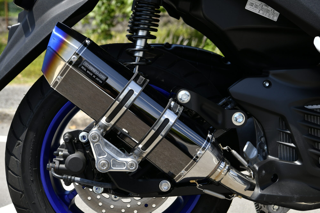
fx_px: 622
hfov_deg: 28.8
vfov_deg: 19.5
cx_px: 160
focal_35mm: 70
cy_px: 106
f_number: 10
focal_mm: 70
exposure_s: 1/250
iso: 160
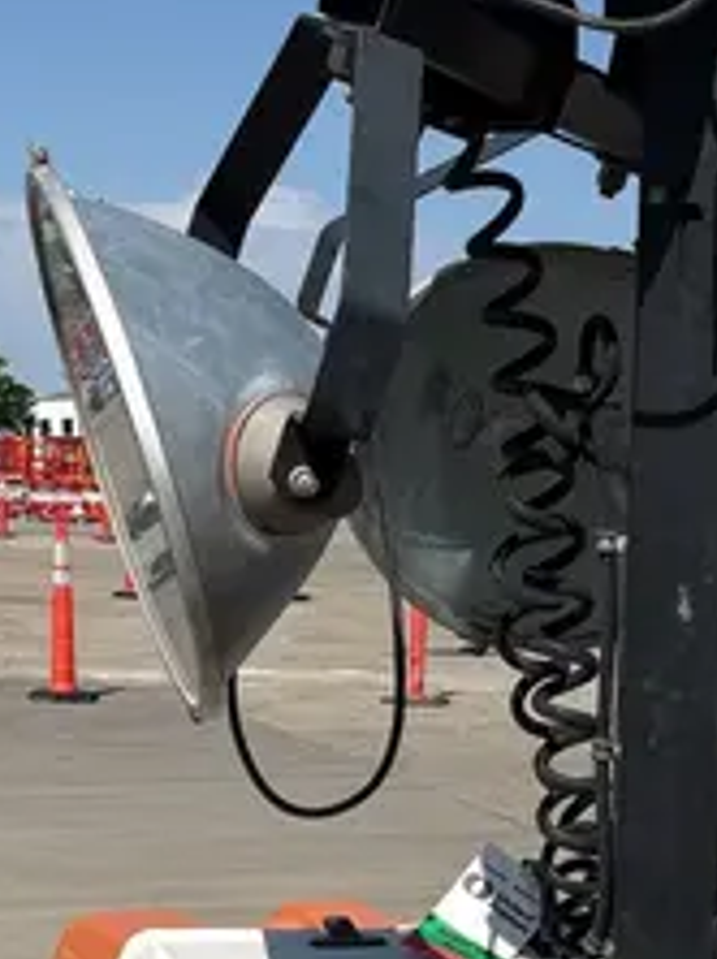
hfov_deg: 17.1
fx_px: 2380
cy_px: 1043
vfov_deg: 21.6
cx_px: 466
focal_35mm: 86
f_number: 1.6
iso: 50
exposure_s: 1/7813
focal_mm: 5.96
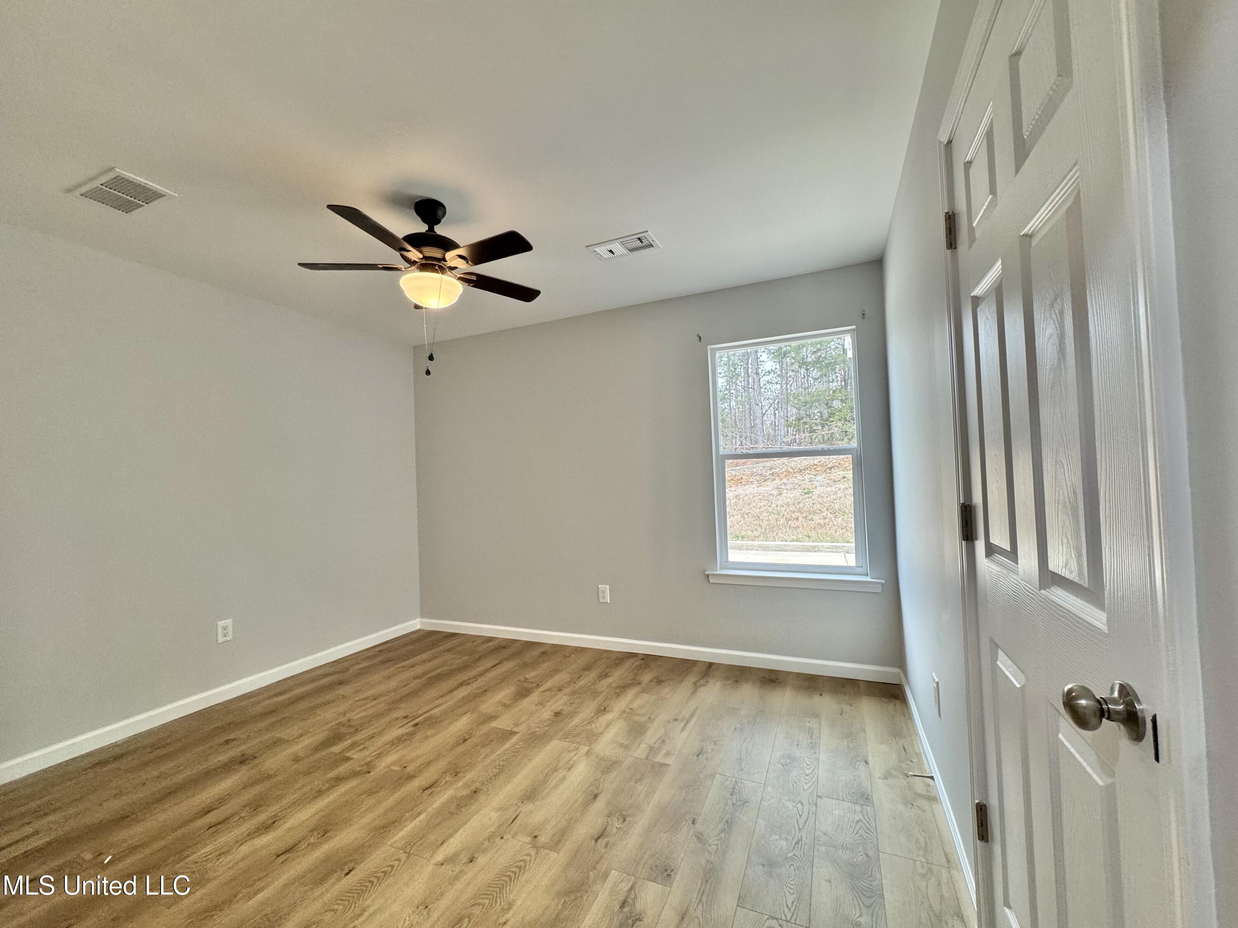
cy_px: 464
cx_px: 619
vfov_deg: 85.7
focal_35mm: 14
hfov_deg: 102.1
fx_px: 501
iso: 160
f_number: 2.2
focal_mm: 2.22
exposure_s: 1/120
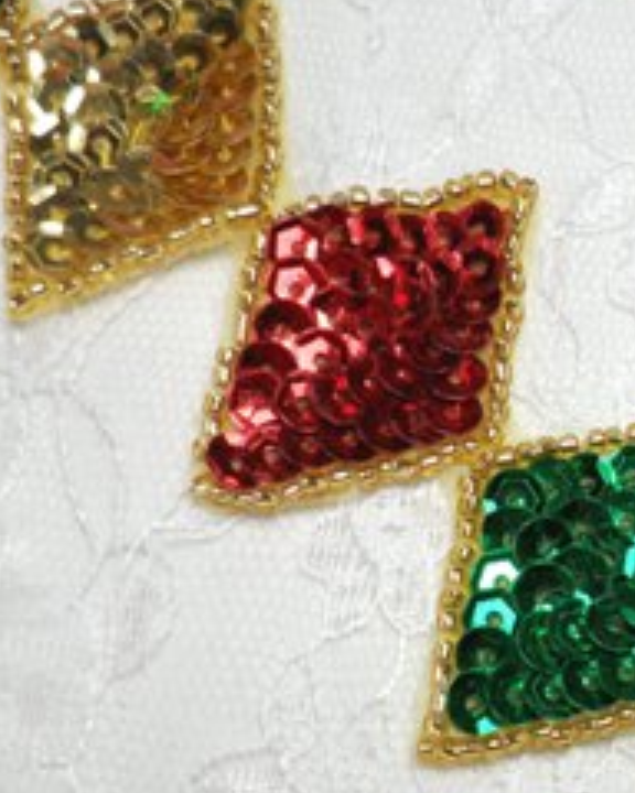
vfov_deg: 32.3
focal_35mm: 55
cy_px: 727
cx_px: 614
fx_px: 1292
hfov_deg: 26.4
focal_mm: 4.9
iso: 80
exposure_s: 1/350
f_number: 3.5
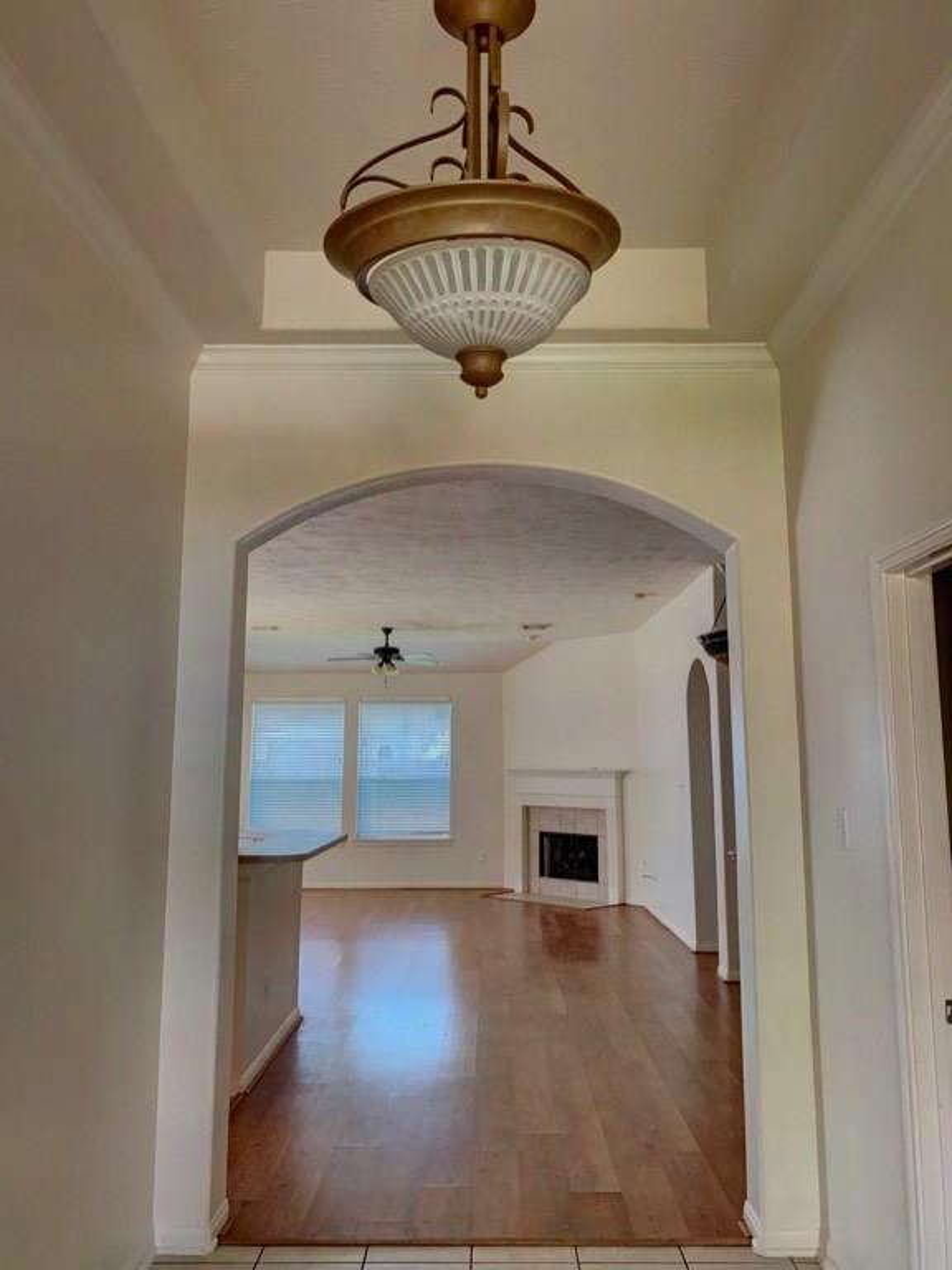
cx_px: 476
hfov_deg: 53.1
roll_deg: -0.5
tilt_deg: +8.3
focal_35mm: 26
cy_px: 635
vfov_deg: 67.3
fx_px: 953
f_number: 1.8
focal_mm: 4.25
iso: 125
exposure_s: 1/97
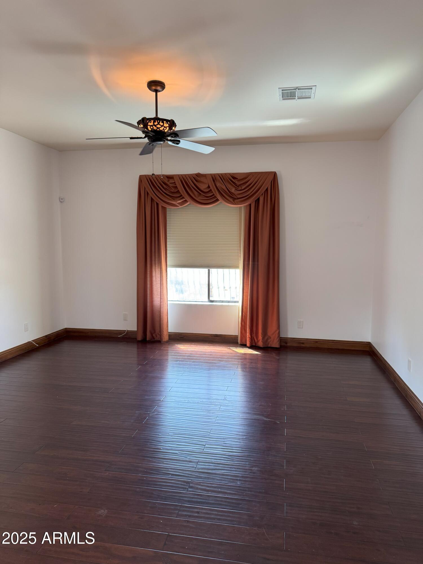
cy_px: 282
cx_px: 212
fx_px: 391
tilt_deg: -4.8
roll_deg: -0.2
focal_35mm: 24
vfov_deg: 71.6
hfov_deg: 56.8
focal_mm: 6.76
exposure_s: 1/60
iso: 125
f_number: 1.78
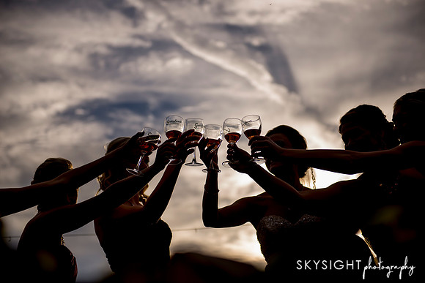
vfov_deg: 21.9
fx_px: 732
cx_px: 212
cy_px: 142
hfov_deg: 32.4
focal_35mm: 62
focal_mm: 62
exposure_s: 1/4000
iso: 160
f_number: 2.8
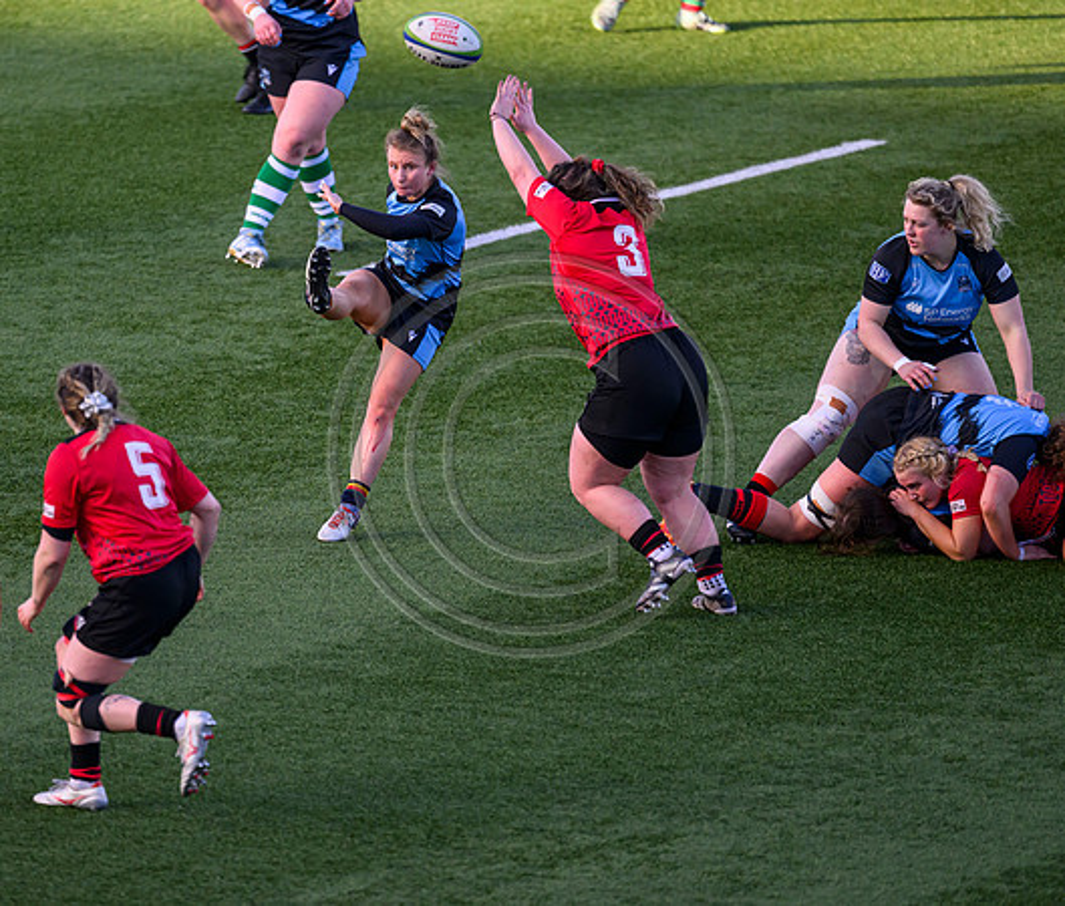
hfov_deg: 2.9
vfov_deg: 2.4
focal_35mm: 658
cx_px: 385
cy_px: 452
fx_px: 21262
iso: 1250
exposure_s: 1/2000
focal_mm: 560
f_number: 4
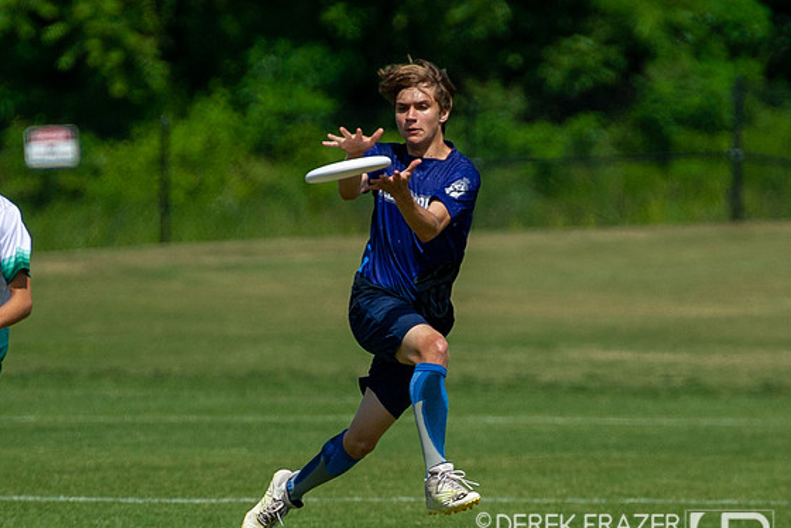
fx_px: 19257
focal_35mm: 876
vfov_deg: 1.6
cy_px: 258
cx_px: 375
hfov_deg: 2.4
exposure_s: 1/4000
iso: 320
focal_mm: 280
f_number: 4
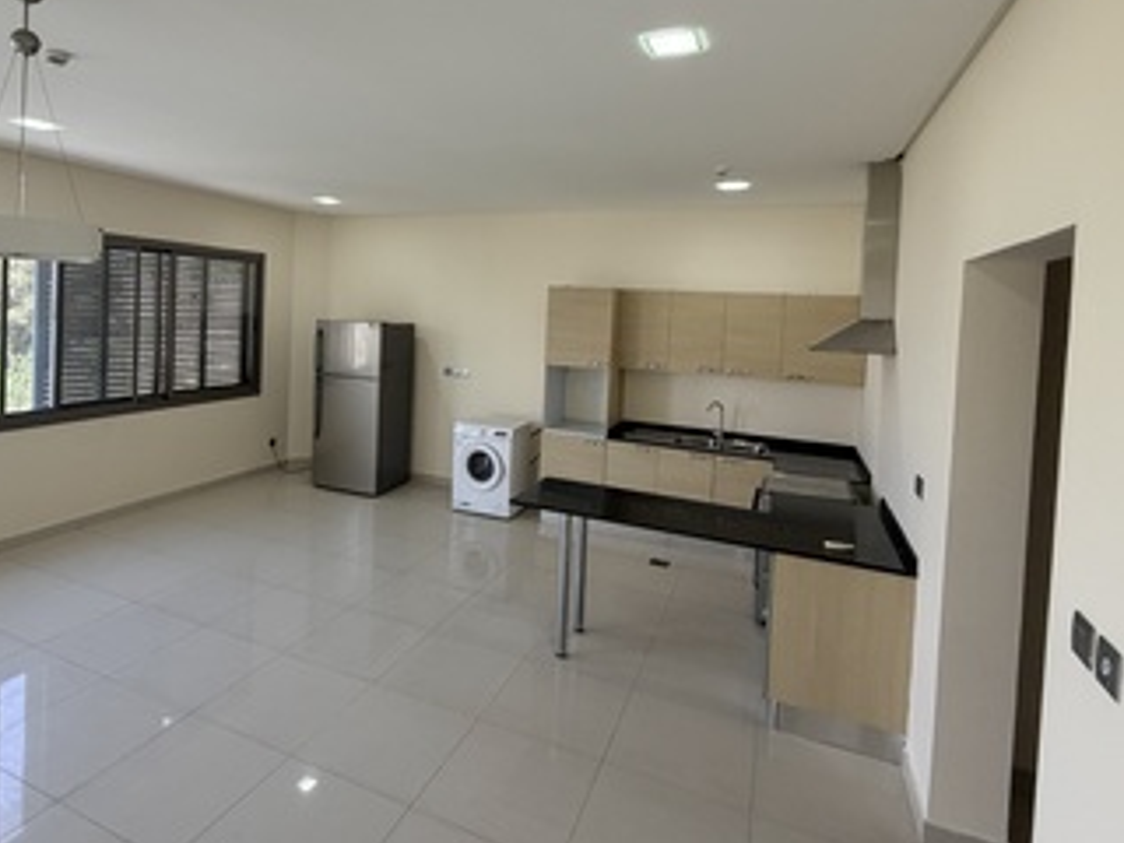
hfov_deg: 81.4
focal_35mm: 20
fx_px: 649
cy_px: 325
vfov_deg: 65.2
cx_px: 497
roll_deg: -2.0
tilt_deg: +0.2
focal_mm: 2.22
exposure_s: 1/121
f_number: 2.2
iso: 160
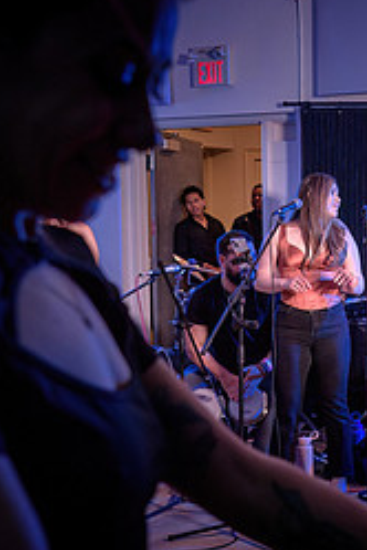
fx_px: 1162
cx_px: 447
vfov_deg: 26.6
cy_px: 341
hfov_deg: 17.1
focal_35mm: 76
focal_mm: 29
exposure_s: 1/60
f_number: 3.5
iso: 400
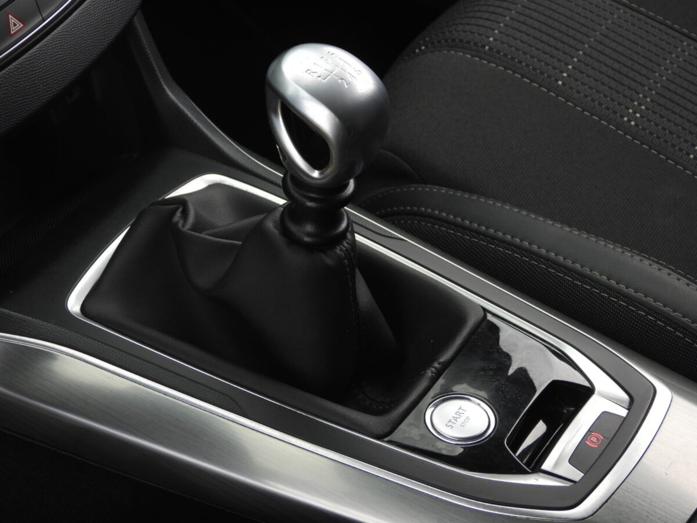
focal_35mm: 97
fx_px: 1953
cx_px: 348
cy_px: 262
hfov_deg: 20.2
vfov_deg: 15.2
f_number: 3.5
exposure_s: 1/60
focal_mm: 17.5
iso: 100
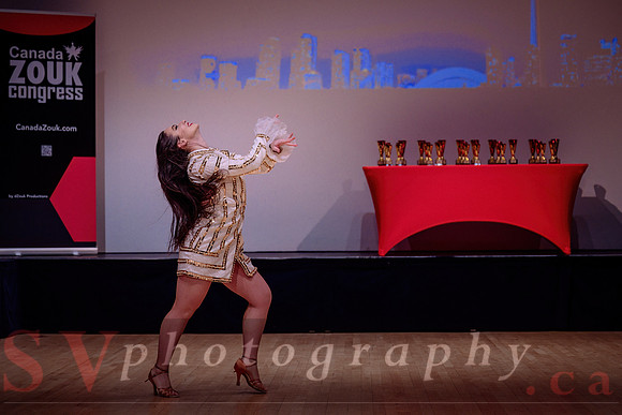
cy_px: 225
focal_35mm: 85
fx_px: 1466
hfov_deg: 24.0
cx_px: 311
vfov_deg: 16.1
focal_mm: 70
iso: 1600
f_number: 2.8
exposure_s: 1/400
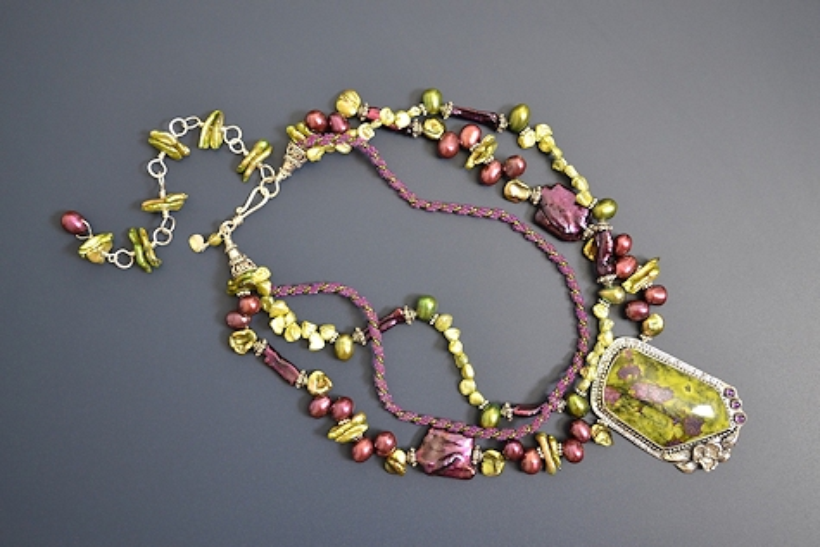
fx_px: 1094
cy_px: 274
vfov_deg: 28.1
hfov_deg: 41.1
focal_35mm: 48
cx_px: 410
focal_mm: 32
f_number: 4.8
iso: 800
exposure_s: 1/2
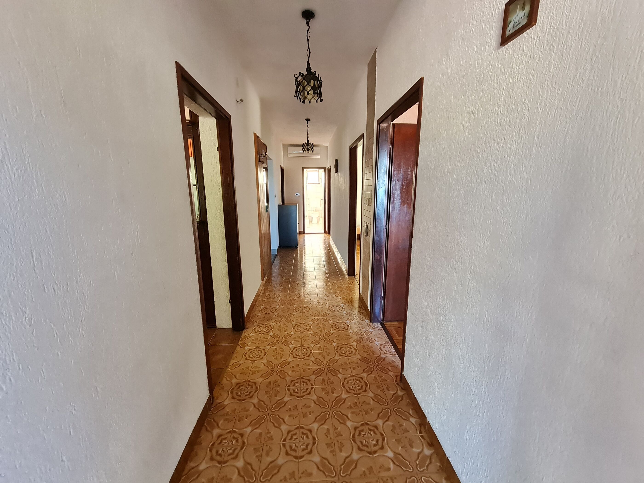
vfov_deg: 89.9
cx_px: 322
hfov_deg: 106.2
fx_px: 242
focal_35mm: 13
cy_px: 242
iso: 400
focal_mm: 1.74
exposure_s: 1/33
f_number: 2.2
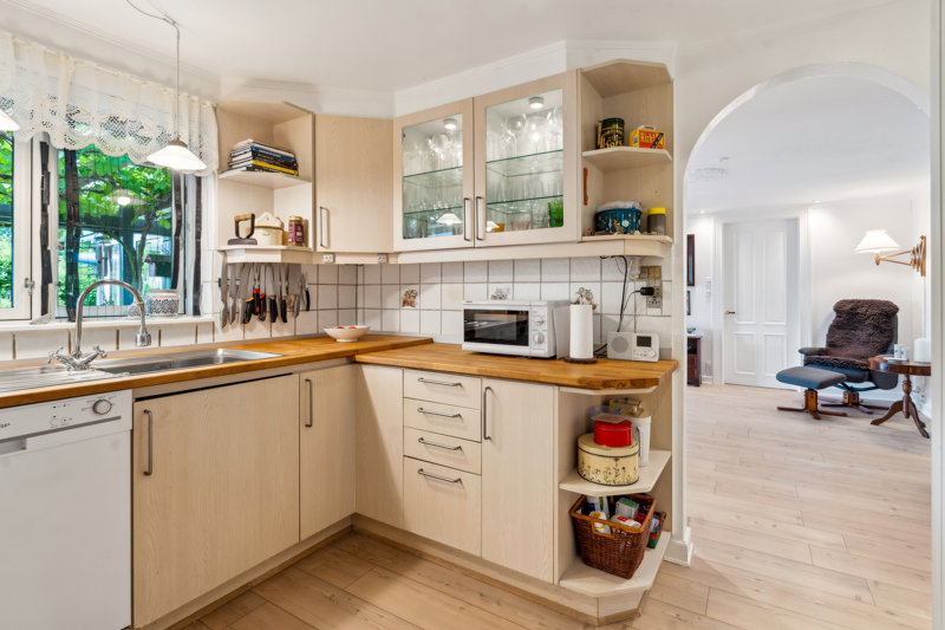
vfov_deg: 68.9
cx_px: 472
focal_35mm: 18
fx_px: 459
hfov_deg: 91.6
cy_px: 315
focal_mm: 17.5
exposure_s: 1/2.5
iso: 200
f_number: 8
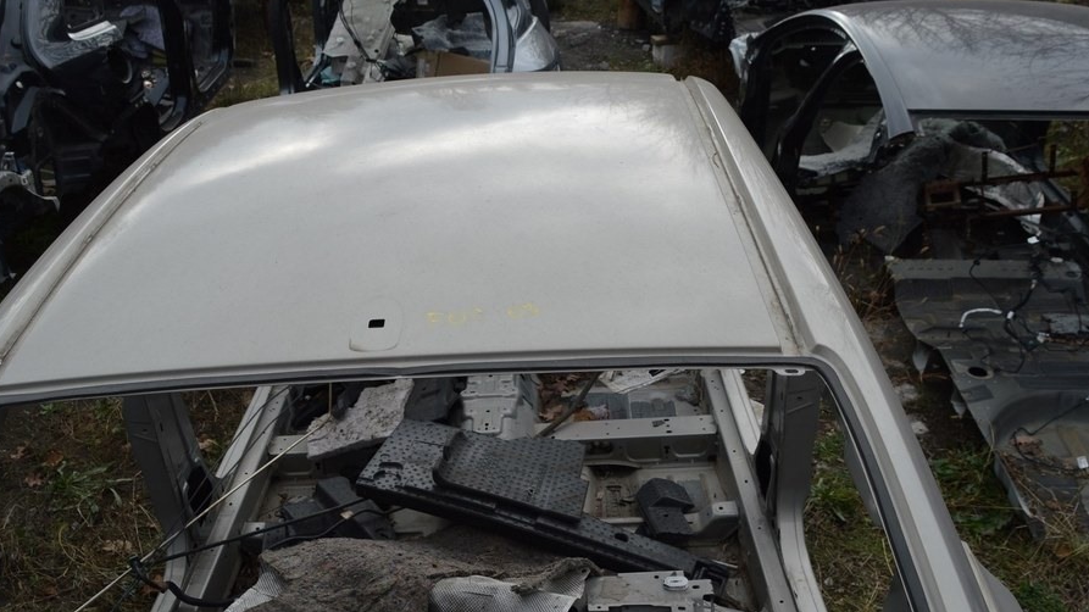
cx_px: 493
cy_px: 308
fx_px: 1039
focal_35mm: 36
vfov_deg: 32.8
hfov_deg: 55.2
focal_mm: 20
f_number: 6.3
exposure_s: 1/160
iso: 100
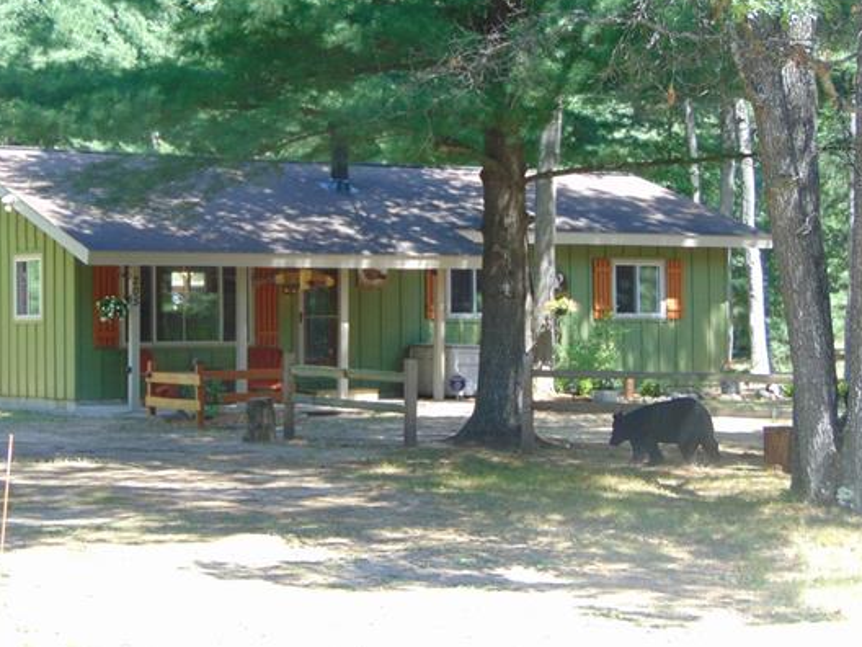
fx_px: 2142
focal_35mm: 86
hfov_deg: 22.7
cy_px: 292
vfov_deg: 17.2
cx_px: 380
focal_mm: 12.8
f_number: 3.7
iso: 80
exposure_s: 1/80
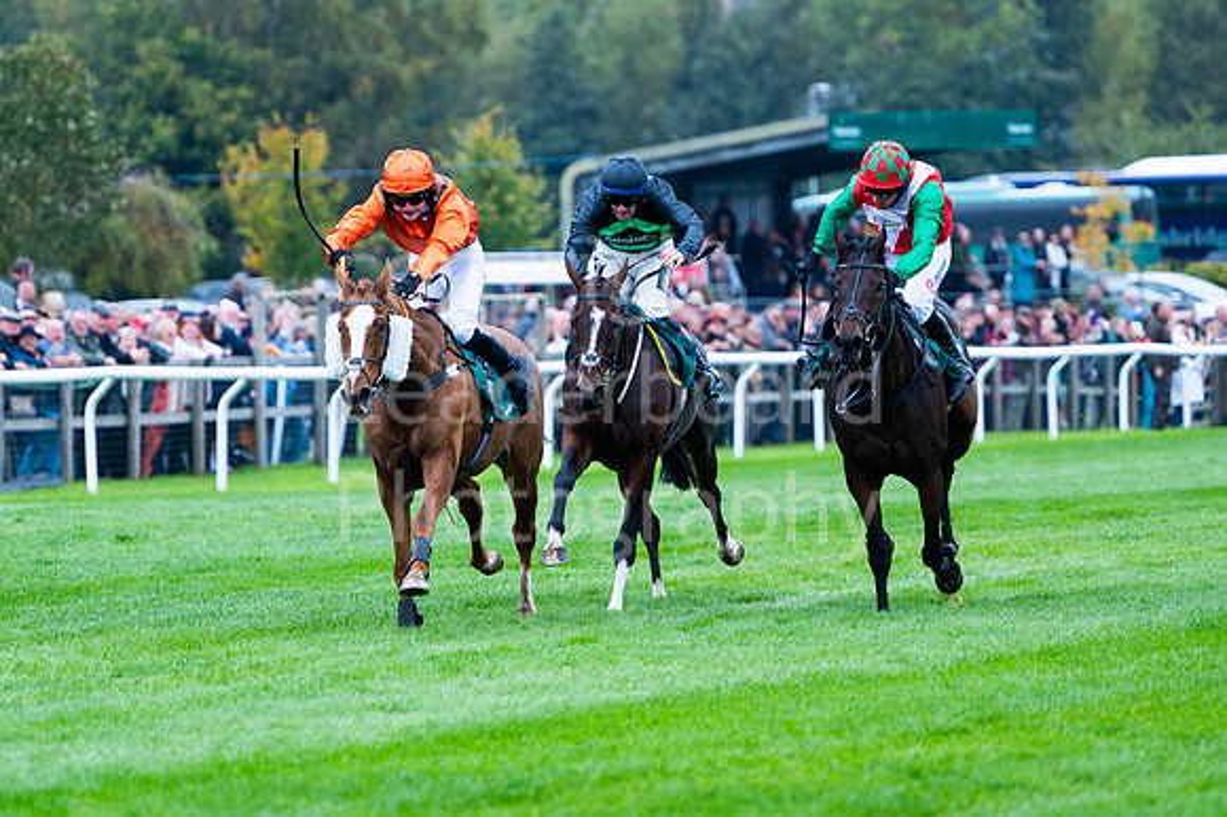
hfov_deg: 7.1
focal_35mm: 288
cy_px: 407
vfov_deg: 4.8
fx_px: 9821
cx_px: 538
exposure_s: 1/1000
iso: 800
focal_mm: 220
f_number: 4
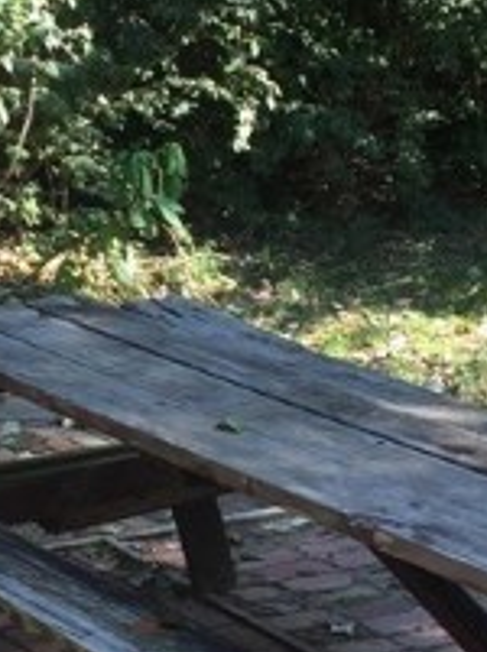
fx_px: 2089
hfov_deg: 13.2
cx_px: 36
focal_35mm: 111
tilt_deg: -6.7
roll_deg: +0.5
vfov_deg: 17.7
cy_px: 178
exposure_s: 1/141
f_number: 2.2
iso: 32
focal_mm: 4.15
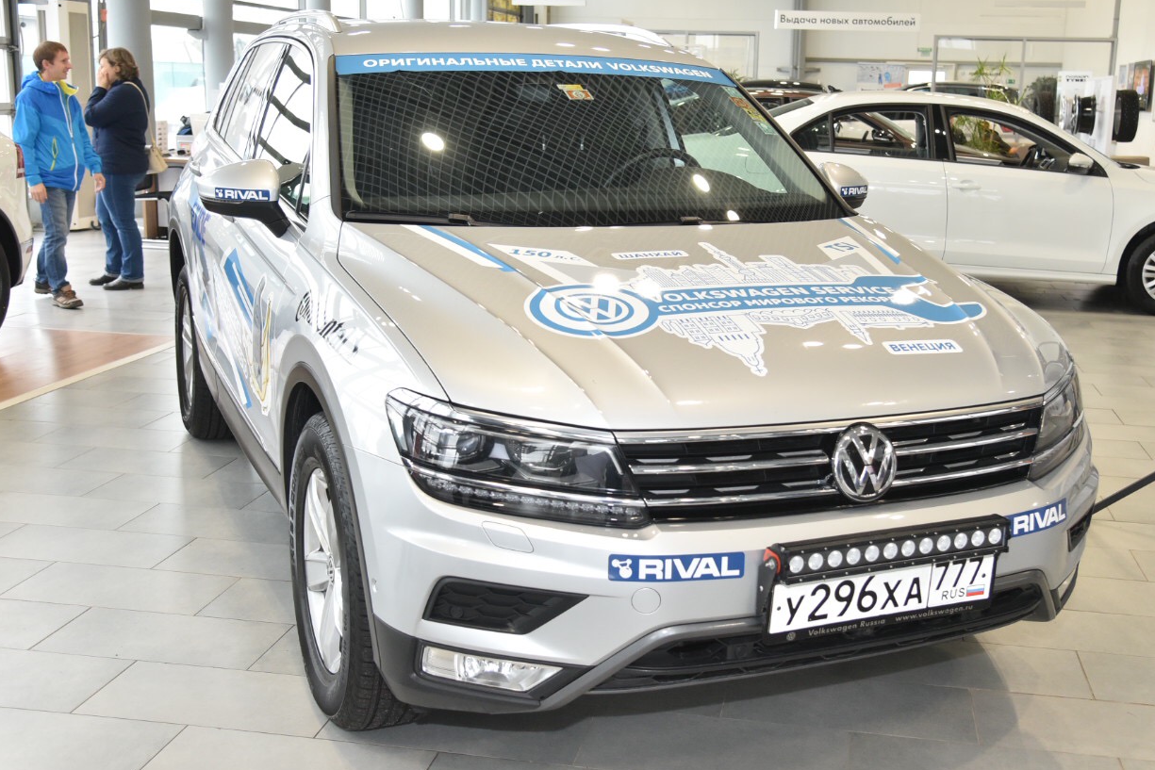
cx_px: 622
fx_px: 1315
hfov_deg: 47.4
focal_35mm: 41
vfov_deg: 32.6
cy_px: 350
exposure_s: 1/200
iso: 1600
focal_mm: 31
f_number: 4
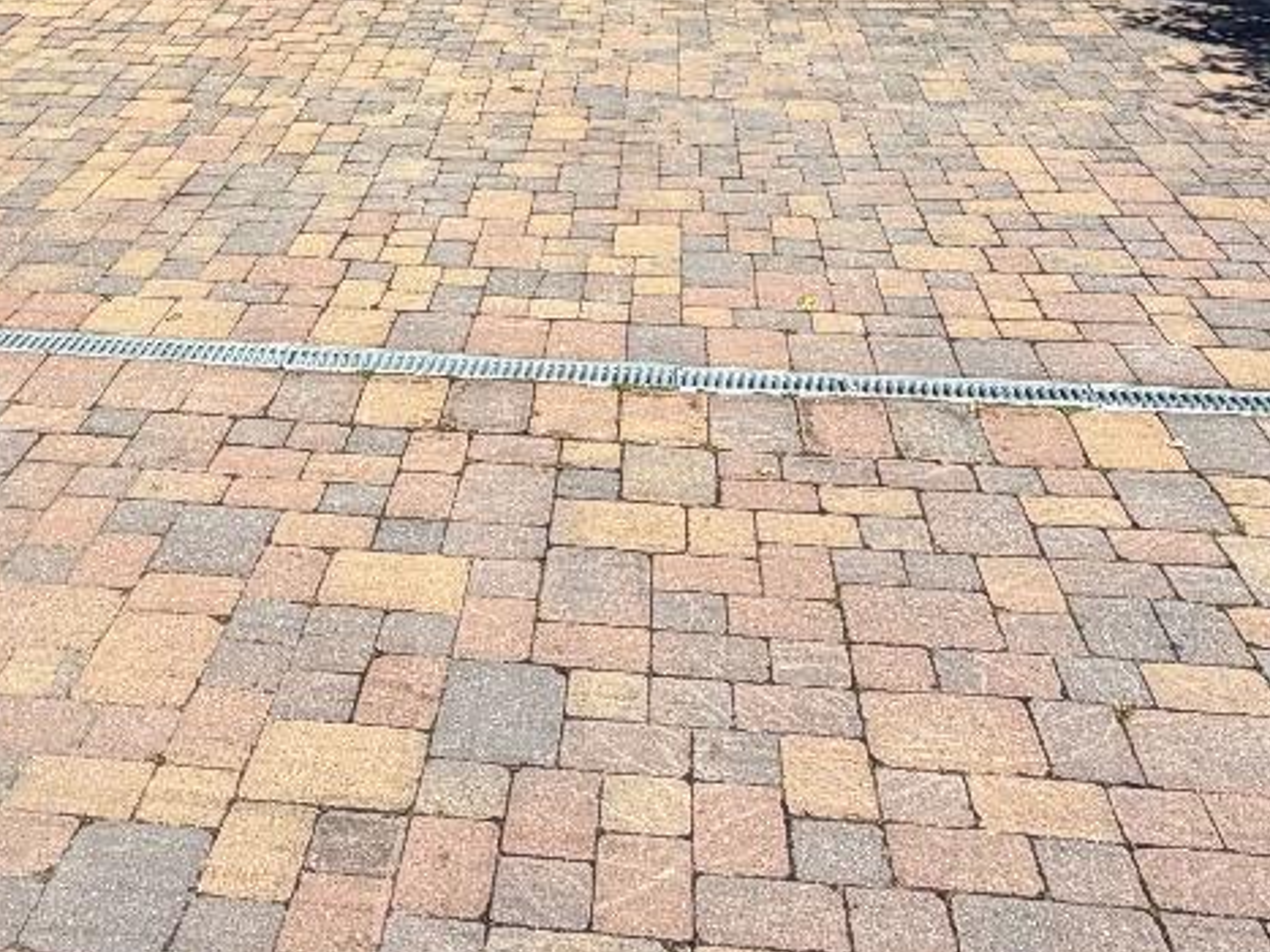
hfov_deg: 41.6
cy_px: -439
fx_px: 1651
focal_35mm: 45
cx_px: 441
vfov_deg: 25.2
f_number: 2.2
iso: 32
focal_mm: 2.22
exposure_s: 1/770
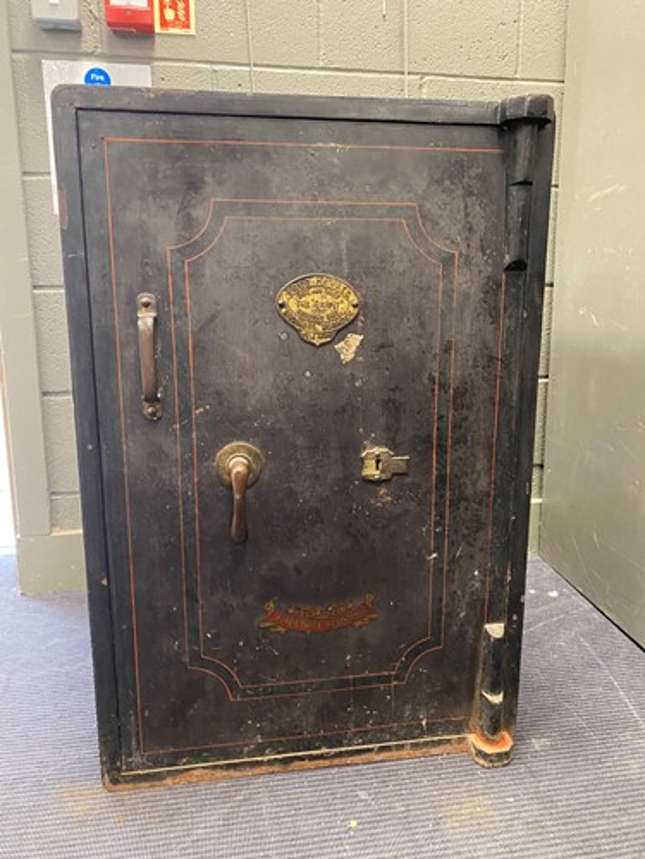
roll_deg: +0.2
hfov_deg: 53.1
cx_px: 322
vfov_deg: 67.3
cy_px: 430
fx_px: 646
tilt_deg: -11.4
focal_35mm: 26
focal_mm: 4.25
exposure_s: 1/40
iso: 500
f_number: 1.8
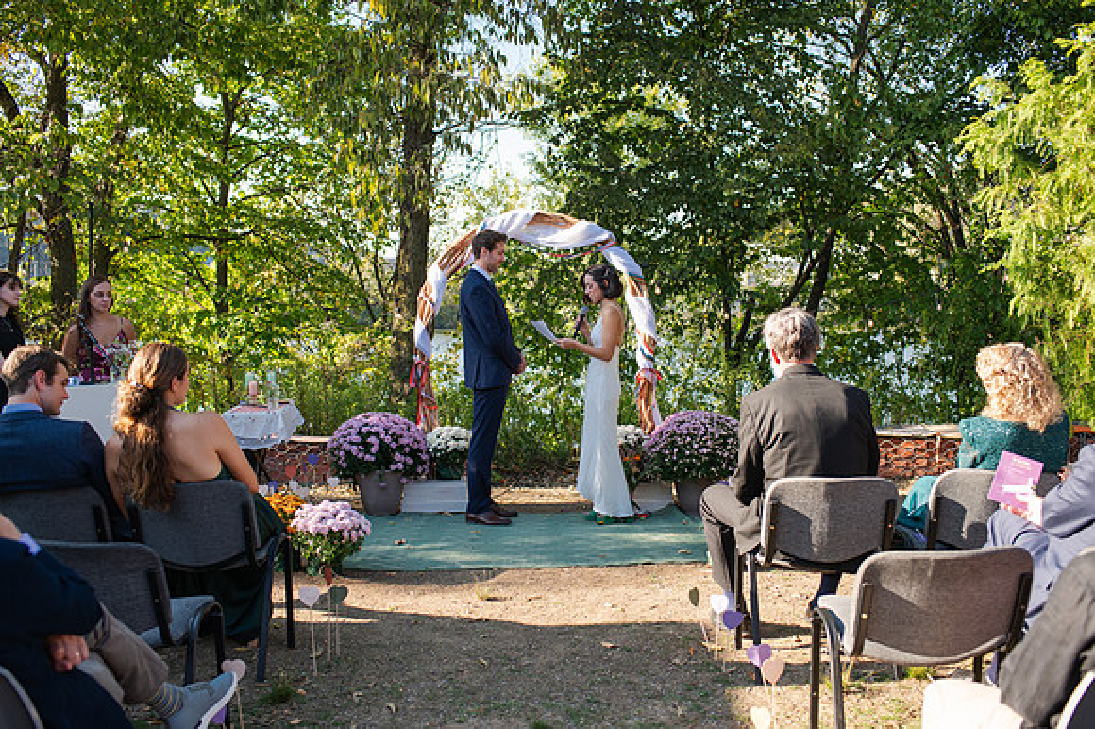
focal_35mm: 35
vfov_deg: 37.6
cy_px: 364
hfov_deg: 54.2
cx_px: 548
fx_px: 1069
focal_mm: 35
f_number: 3.5
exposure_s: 1/1000
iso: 360
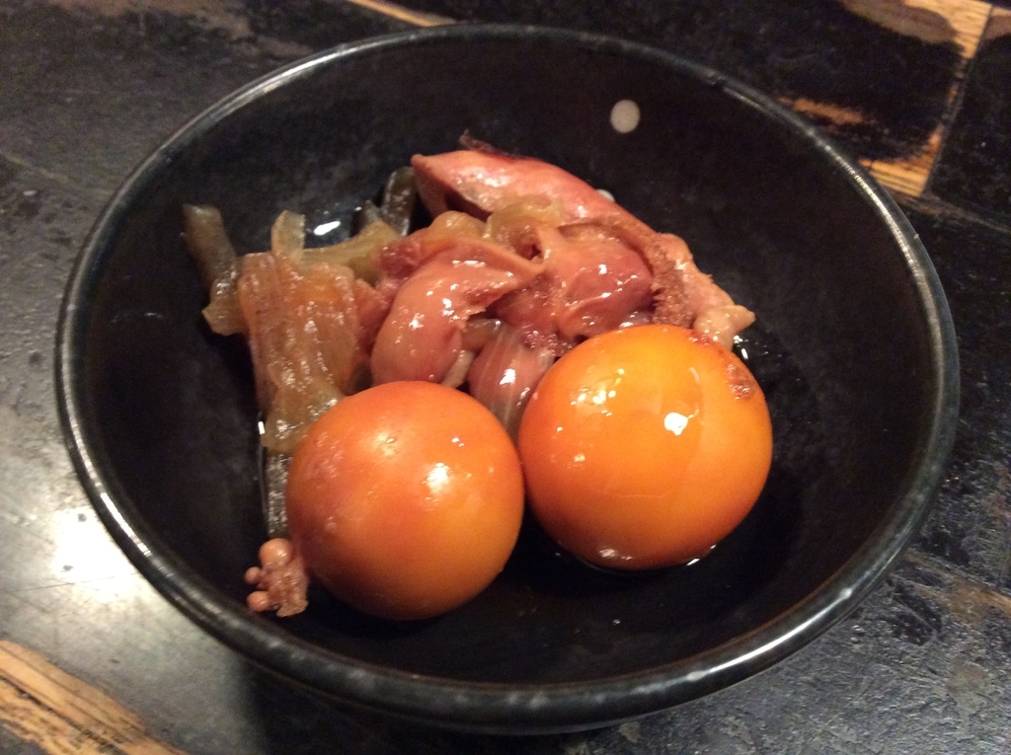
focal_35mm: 32
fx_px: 933
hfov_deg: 56.9
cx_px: 506
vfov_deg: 44.1
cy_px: 378
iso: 320
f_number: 2.4
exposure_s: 1/15
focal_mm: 3.3
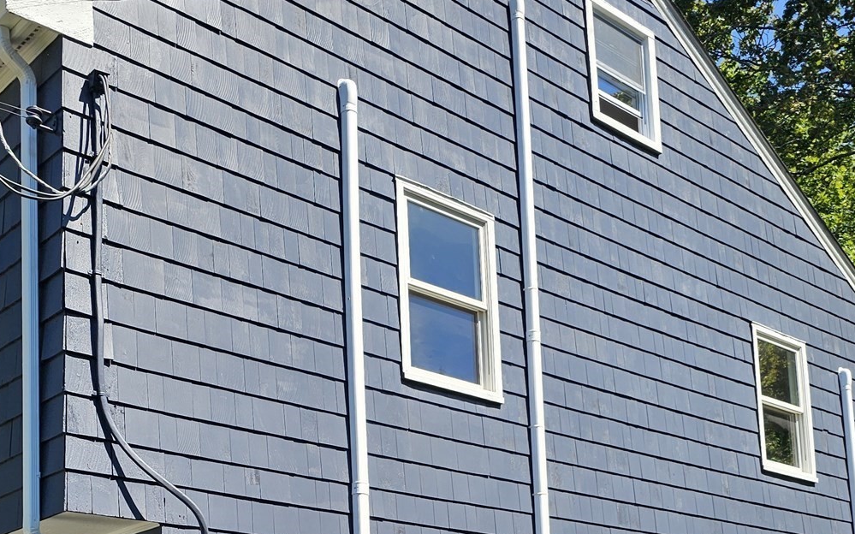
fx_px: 1165
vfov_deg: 24.0
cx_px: 384
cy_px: 602
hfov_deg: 40.3
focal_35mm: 50
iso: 10
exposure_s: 1/457
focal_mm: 6.3
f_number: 1.7
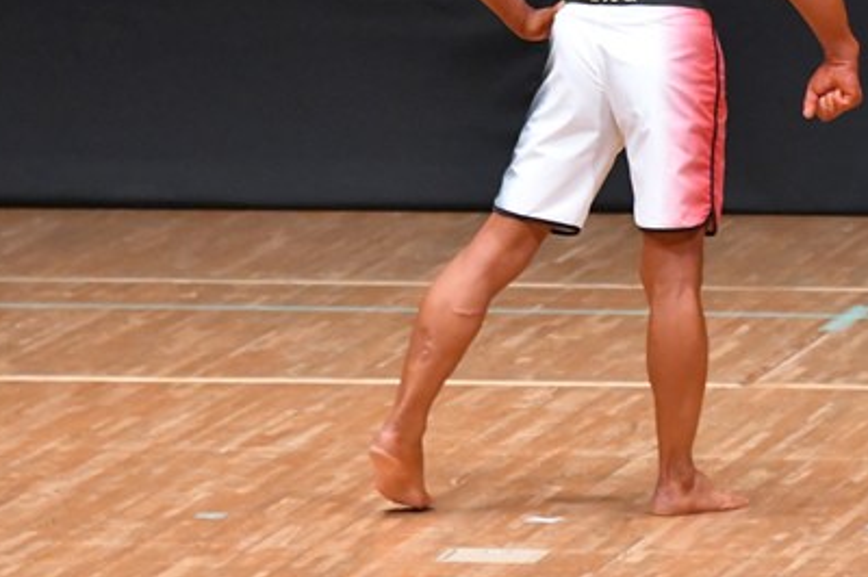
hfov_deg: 3.7
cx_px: 548
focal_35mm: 552
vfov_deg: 2.5
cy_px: 28
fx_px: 13298
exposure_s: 1/400
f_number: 5.6
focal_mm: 190
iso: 8000
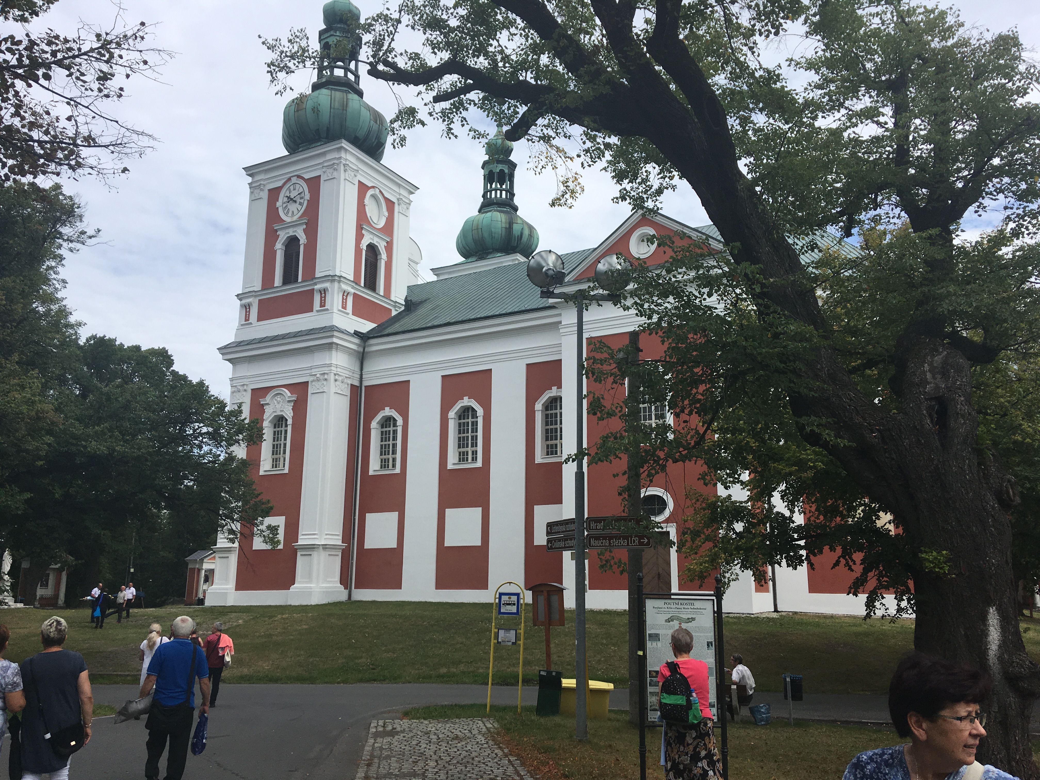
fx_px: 871
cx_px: 520
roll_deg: -0.7
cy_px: 390
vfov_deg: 48.2
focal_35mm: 29
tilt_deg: +14.8
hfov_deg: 61.7
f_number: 2.2
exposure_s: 1/1425
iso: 25
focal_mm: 4.15
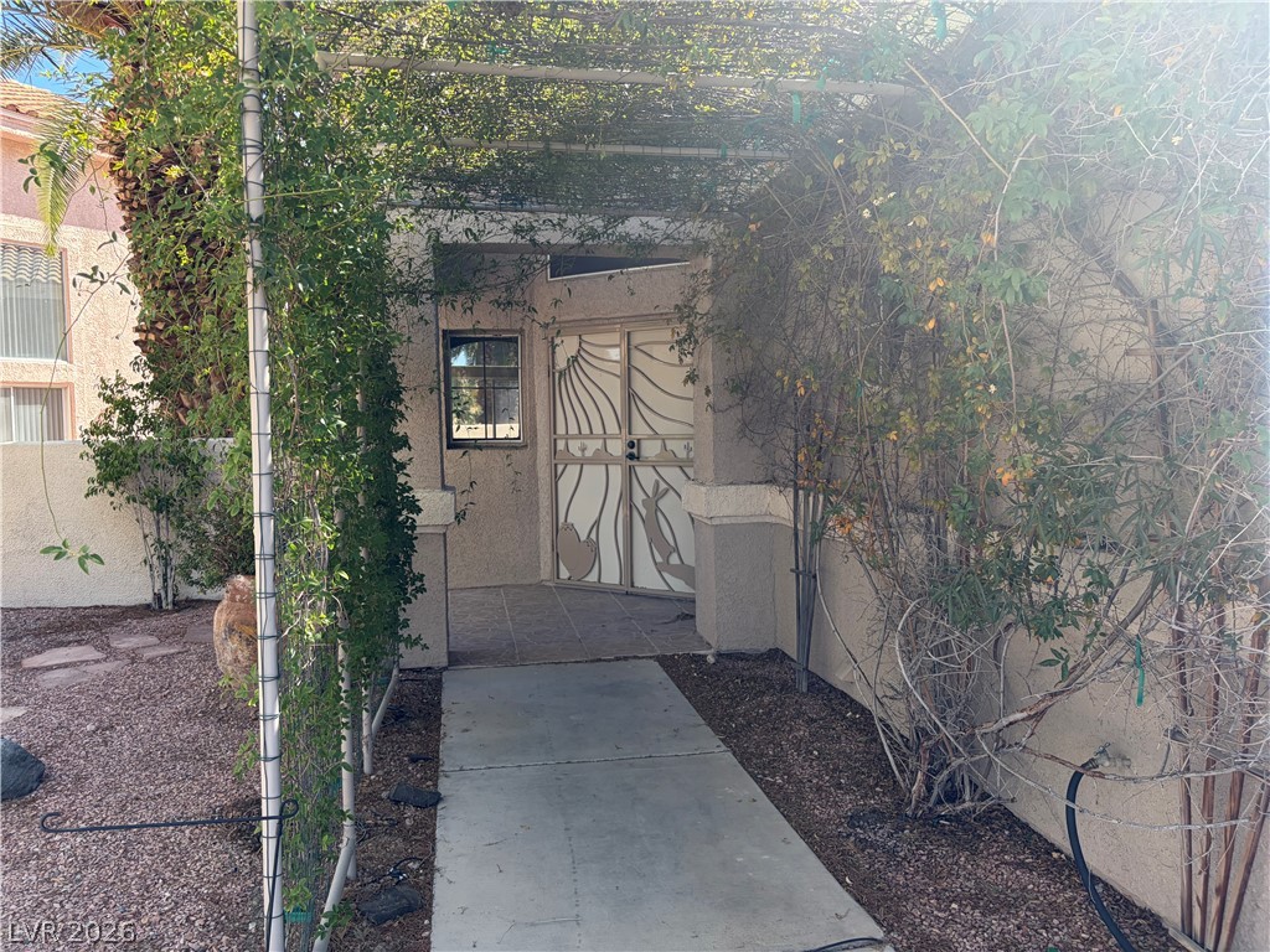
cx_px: 635
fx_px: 954
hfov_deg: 67.3
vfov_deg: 53.1
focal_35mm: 26
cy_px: 476
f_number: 1.6
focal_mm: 5.96
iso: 64
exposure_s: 1/465
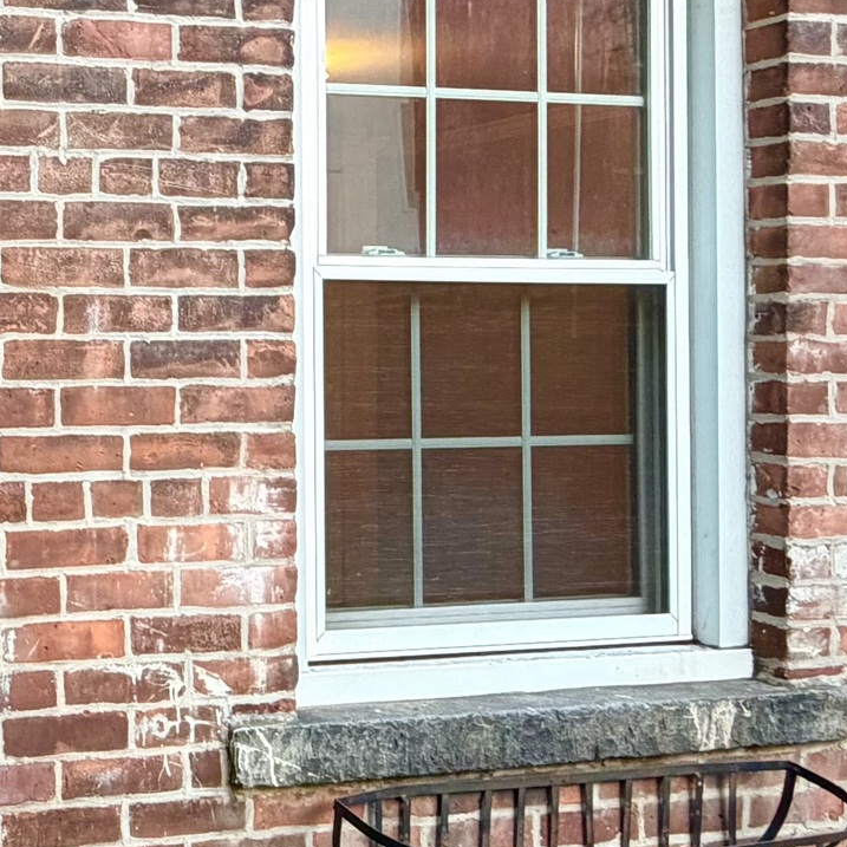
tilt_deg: -0.4
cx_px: -265
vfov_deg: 32.1
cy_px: 353
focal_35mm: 53
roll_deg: +0.5
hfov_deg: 26.9
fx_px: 1467
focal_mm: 2.22
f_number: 2.2
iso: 250
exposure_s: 1/121
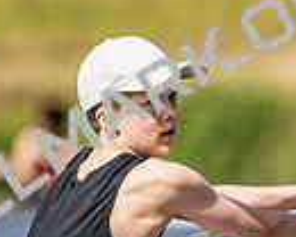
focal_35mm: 2511
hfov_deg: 0.8
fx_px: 21998
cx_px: 628
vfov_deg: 0.6
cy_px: 248
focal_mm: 400
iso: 160
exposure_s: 1/2500
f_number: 4.5
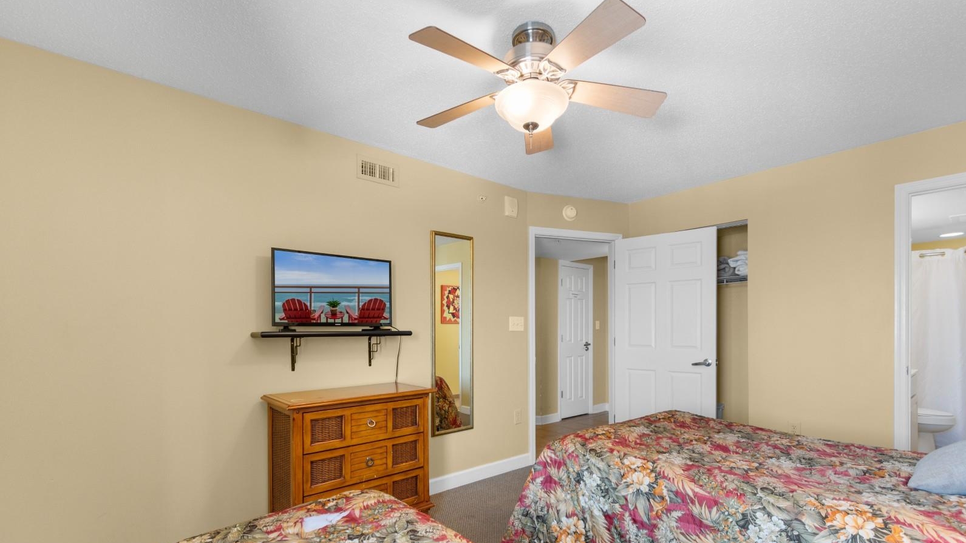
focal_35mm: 16
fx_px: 410
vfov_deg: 66.7
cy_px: 316
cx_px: 482
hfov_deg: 99.4
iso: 100
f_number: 4.5
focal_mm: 10
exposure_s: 1/10
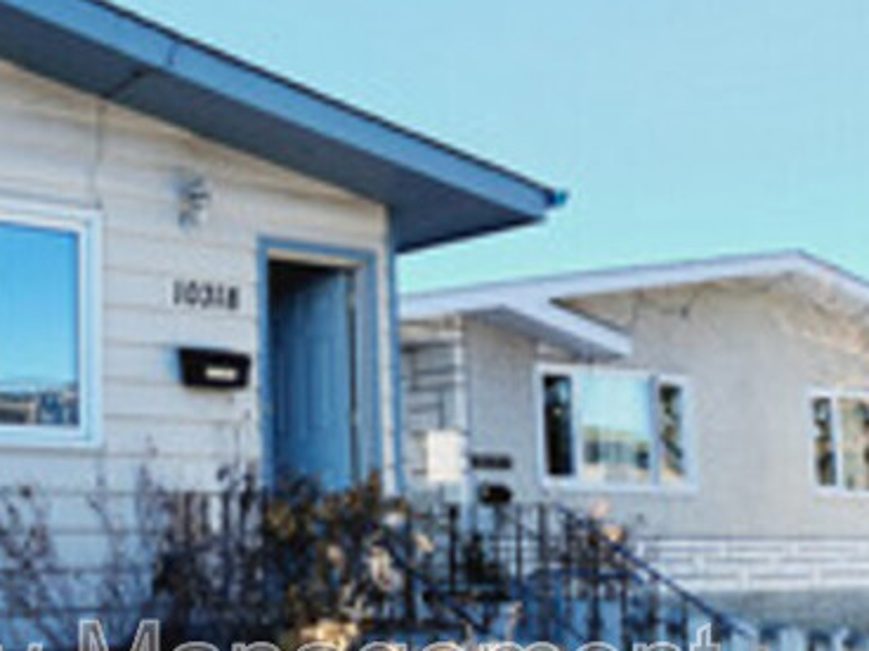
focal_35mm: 50
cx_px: -14
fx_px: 1255
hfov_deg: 34.5
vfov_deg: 29.1
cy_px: 381
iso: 20
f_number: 1.8
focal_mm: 5.4
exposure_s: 1/604
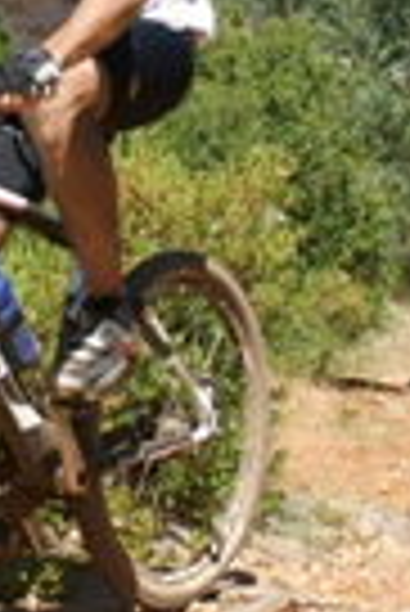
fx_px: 2522
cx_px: 63
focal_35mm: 148
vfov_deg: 13.8
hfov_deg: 9.3
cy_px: 184
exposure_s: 1/160
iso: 100
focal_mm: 30
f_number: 8
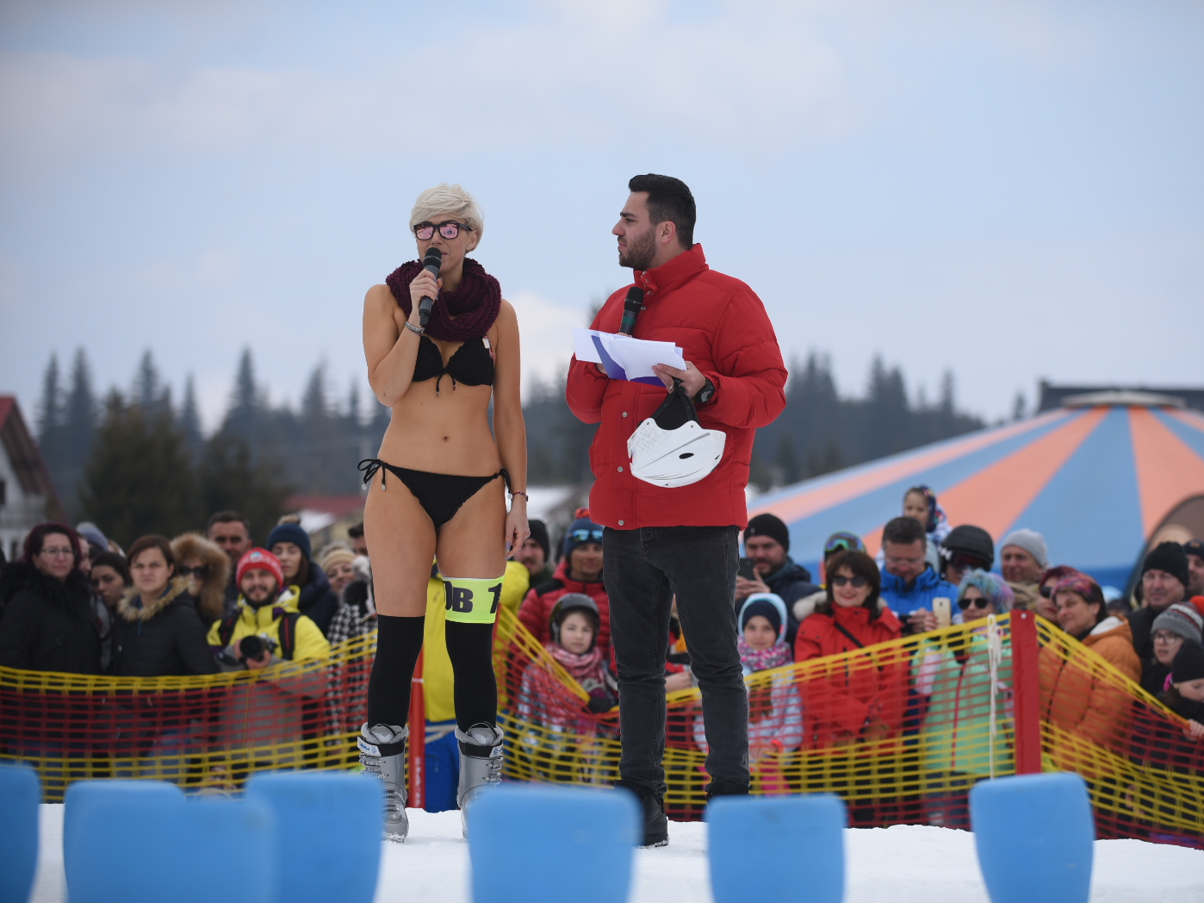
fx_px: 4069
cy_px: 459
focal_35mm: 117
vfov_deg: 12.7
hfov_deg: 16.8
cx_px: 678
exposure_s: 1/1250
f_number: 2.8
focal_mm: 105
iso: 100
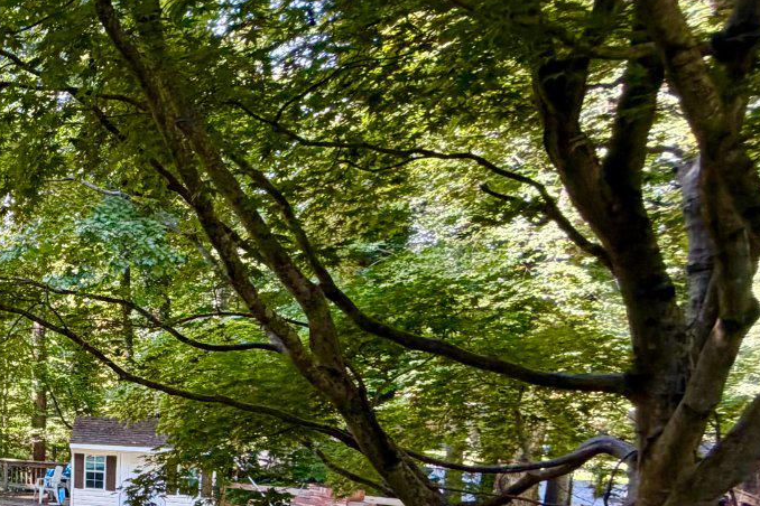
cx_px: -322
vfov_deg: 29.9
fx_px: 929
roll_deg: -0.1
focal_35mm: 44
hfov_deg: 30.2
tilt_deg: -4.8
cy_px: 399
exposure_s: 1/121
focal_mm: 2.22
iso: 100
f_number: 2.2
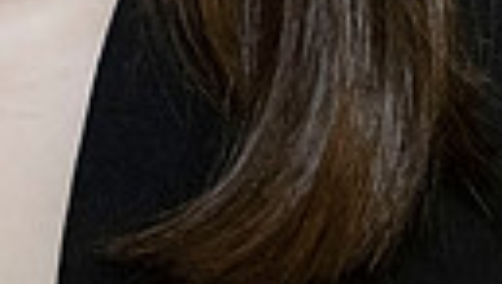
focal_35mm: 153
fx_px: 2040
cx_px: -50
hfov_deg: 13.7
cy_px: -521
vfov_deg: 7.2
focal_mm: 28
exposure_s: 1/200
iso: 6400
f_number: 7.1
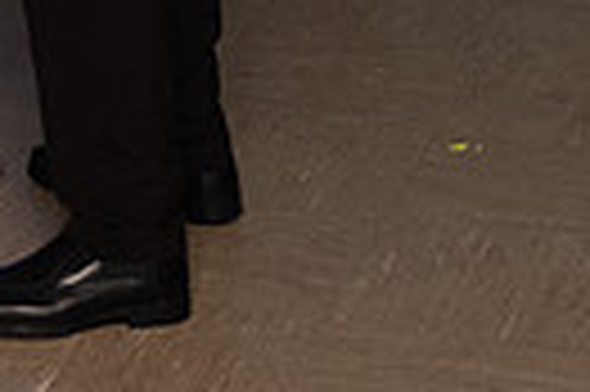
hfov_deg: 8.8
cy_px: -503
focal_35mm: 233
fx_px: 3814
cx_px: -87
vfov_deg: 5.7
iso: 1600
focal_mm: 25.7
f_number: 2.8
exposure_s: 1/30
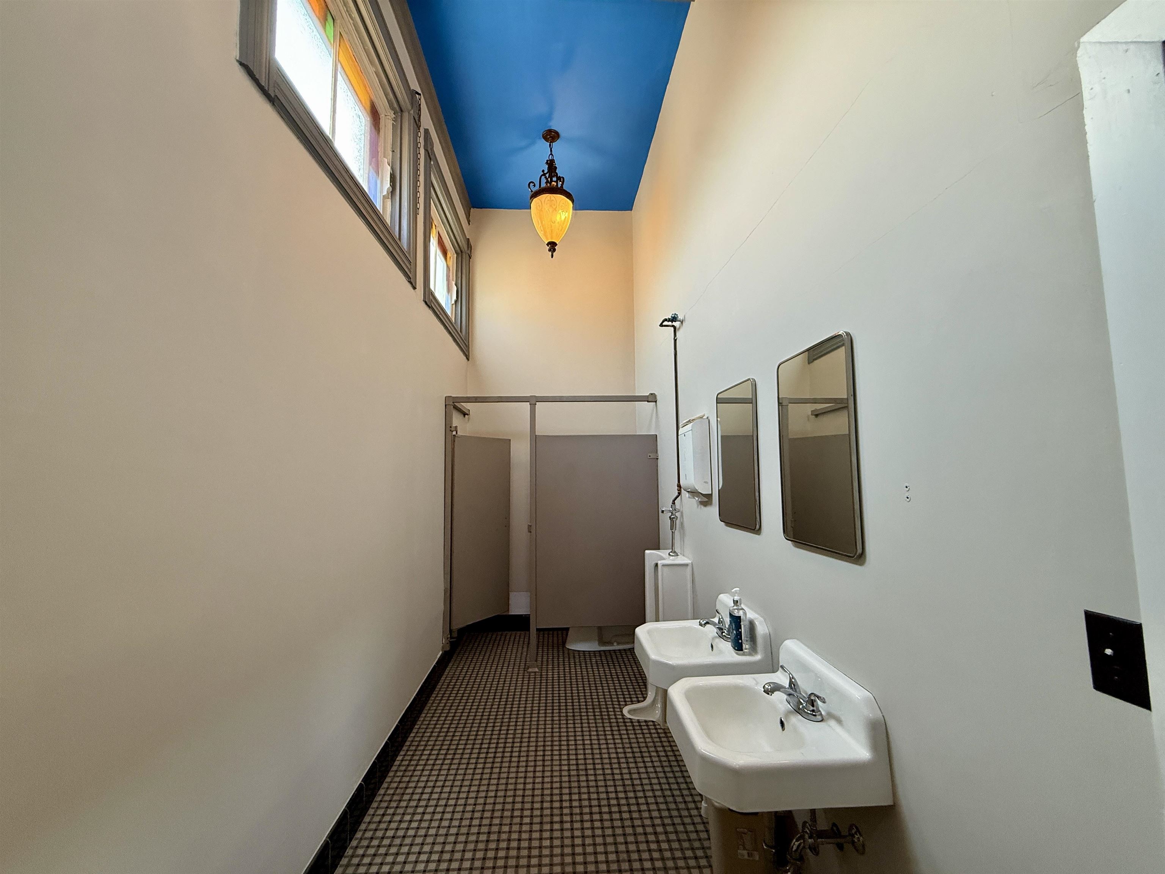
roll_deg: +1.0
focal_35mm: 14
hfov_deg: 102.1
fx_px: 471
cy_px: 437
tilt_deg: +5.9
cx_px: 582
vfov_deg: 85.7
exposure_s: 1/120
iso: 200
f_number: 2.2
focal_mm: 2.22
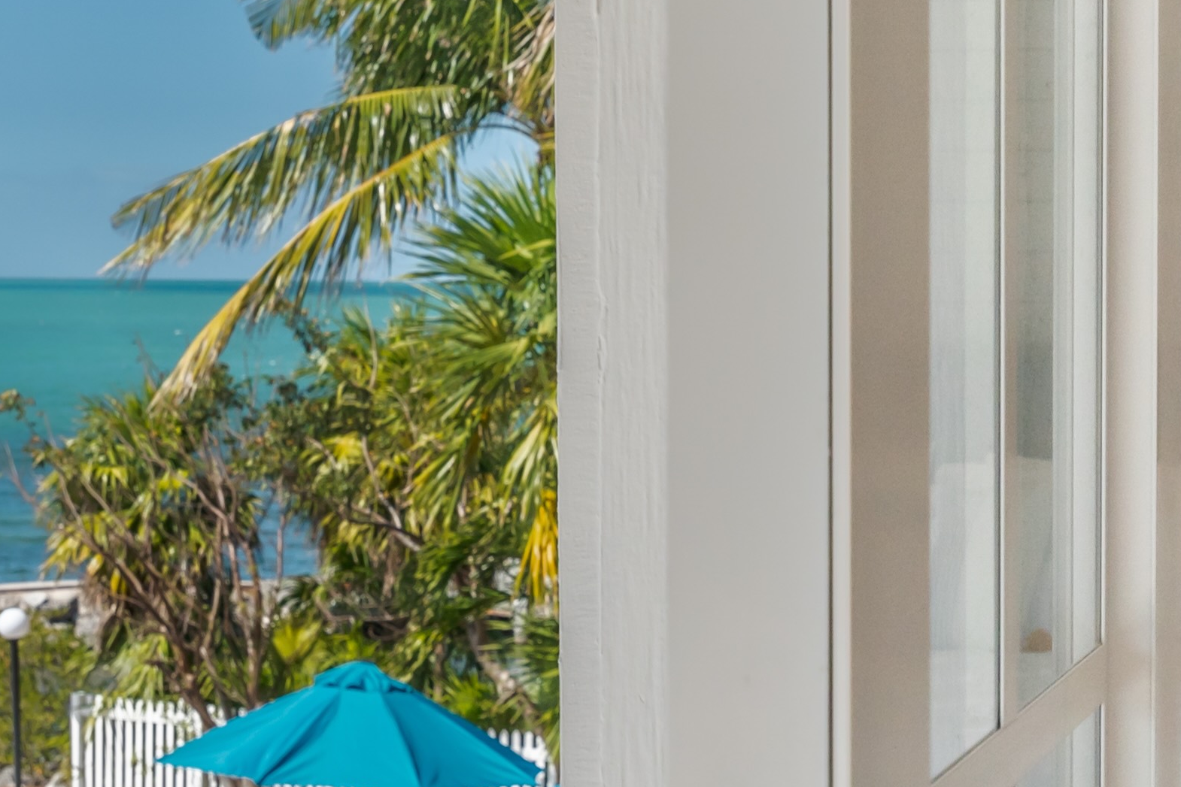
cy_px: 356
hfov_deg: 21.6
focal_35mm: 91
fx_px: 2985
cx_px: 1164
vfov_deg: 15.0
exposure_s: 1/1600
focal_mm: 24
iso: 400
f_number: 6.3
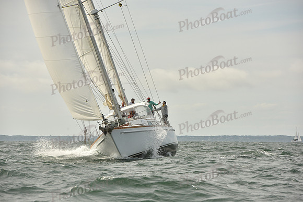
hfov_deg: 10.3
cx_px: 152
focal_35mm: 200
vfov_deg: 6.9
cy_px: 101
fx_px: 1684
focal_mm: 200
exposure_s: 1/1250
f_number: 10
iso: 320
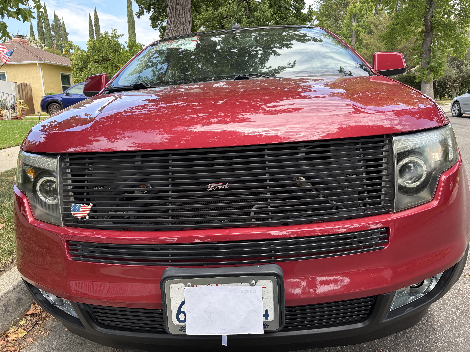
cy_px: 176
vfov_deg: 53.1
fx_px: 353
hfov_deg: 67.3
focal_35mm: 26
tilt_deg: -11.9
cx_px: 235
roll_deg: +2.1
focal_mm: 5.96
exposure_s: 1/539
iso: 50
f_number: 1.6
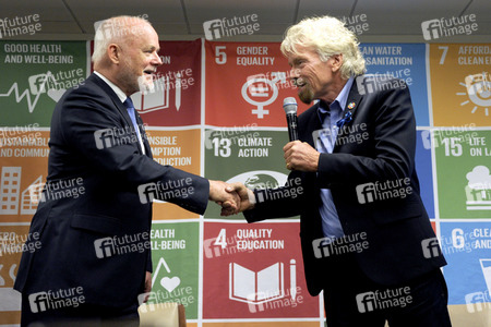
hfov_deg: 44.5
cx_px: 246
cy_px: 164
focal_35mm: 44
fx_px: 600
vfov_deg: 30.5
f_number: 4.2
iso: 2000
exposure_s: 1/250
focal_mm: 44
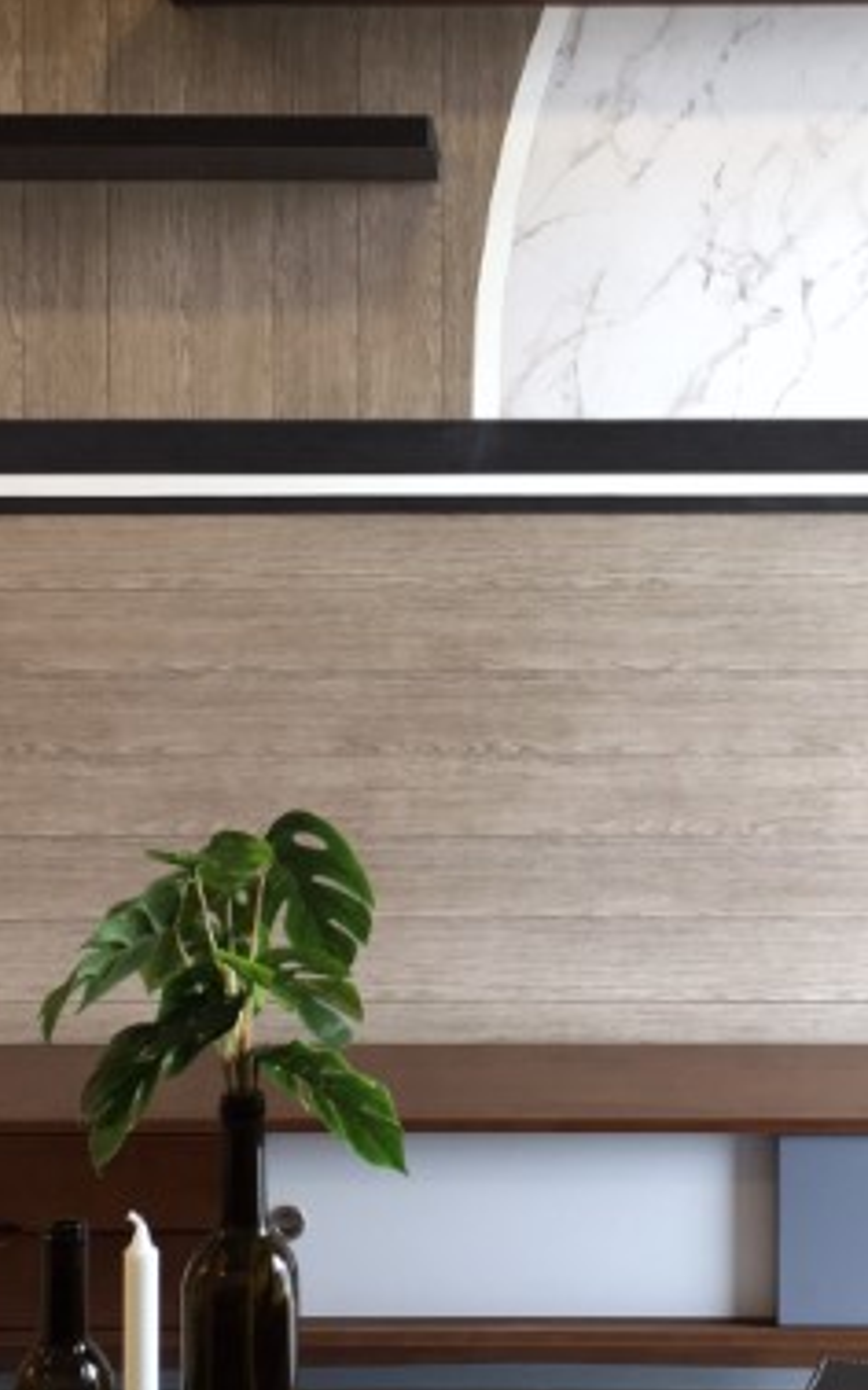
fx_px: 1970
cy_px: 629
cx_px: 522
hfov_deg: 24.8
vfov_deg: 38.8
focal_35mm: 52
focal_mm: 4.15
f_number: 2.2
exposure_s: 1/33
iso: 40
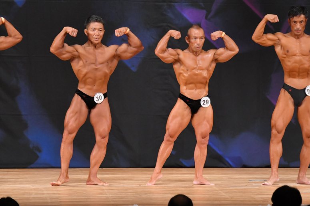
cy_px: 103
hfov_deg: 7.2
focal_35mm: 285
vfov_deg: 4.8
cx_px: 155
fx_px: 2453
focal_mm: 190
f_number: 5.6
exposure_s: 1/400
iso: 5600
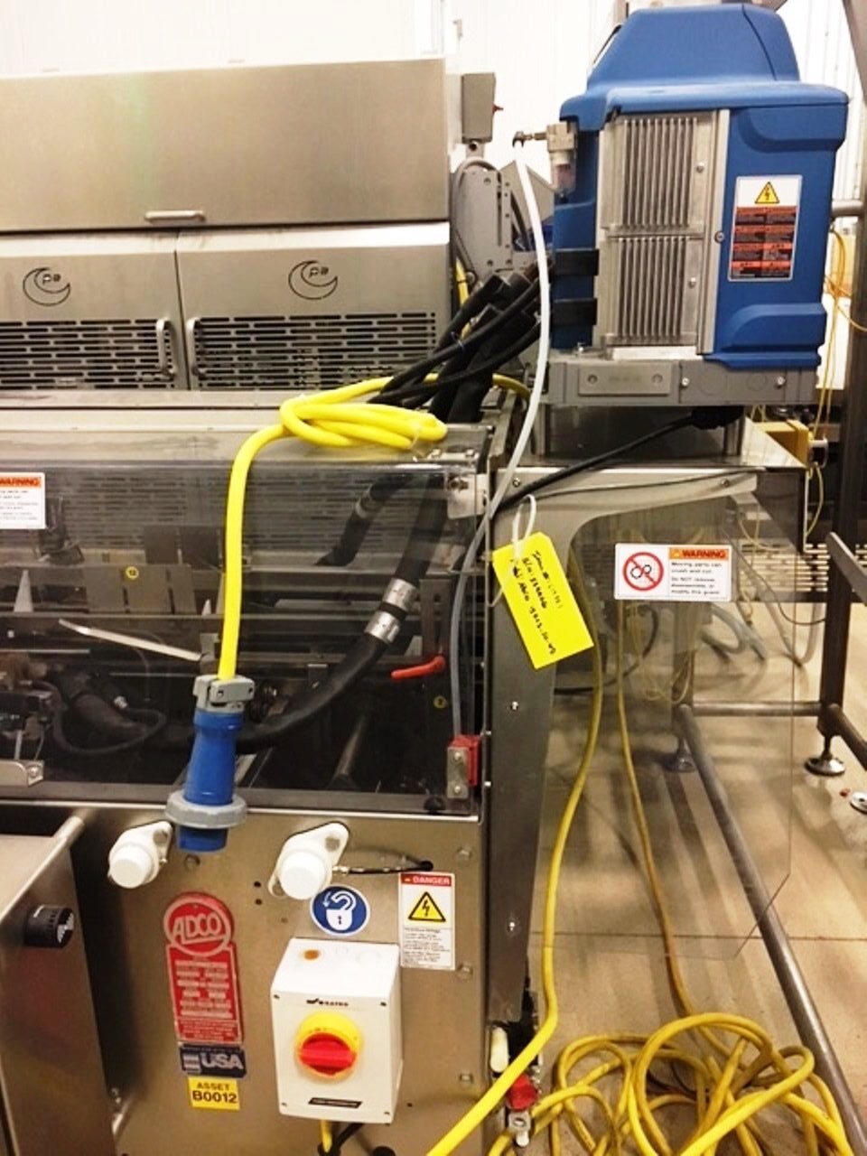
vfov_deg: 61.7
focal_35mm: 29
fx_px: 968
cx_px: 434
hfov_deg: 48.2
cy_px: 578
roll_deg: +1.5
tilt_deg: -17.9
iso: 200
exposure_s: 1/15
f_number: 2.2
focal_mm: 4.15
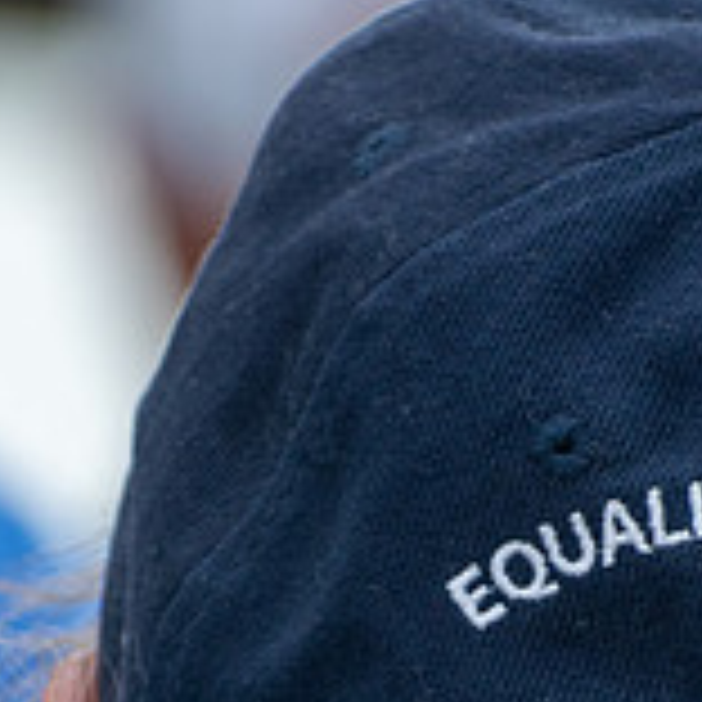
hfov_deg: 2.0
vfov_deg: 2.0
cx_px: 464
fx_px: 20168
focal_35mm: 879
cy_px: 722
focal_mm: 185
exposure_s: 1/1000
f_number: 5.3
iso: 400
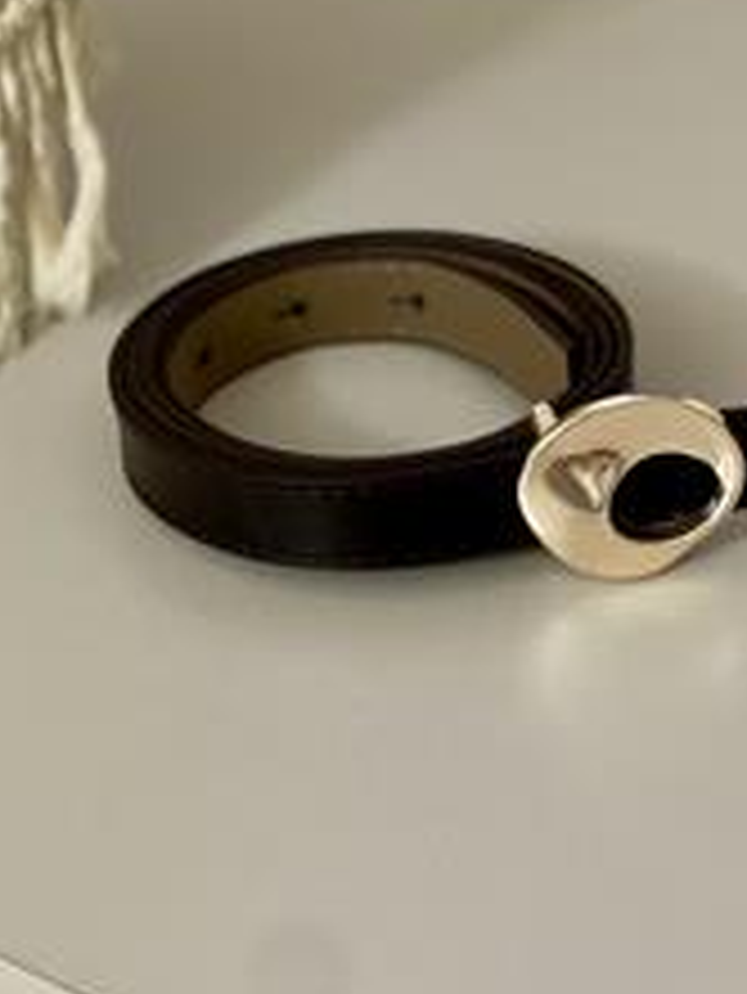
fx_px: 2788
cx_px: 400
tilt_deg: -30.4
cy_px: 358
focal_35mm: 97
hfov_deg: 15.3
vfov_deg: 20.2
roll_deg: +3.6
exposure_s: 1/25
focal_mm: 6
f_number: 2
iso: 400
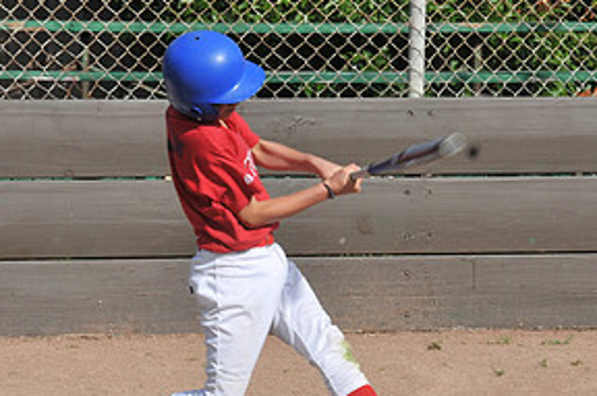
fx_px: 5248
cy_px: 186
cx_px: 278
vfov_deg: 4.3
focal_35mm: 317
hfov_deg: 6.5
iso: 200
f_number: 16
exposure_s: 1/250
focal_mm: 105
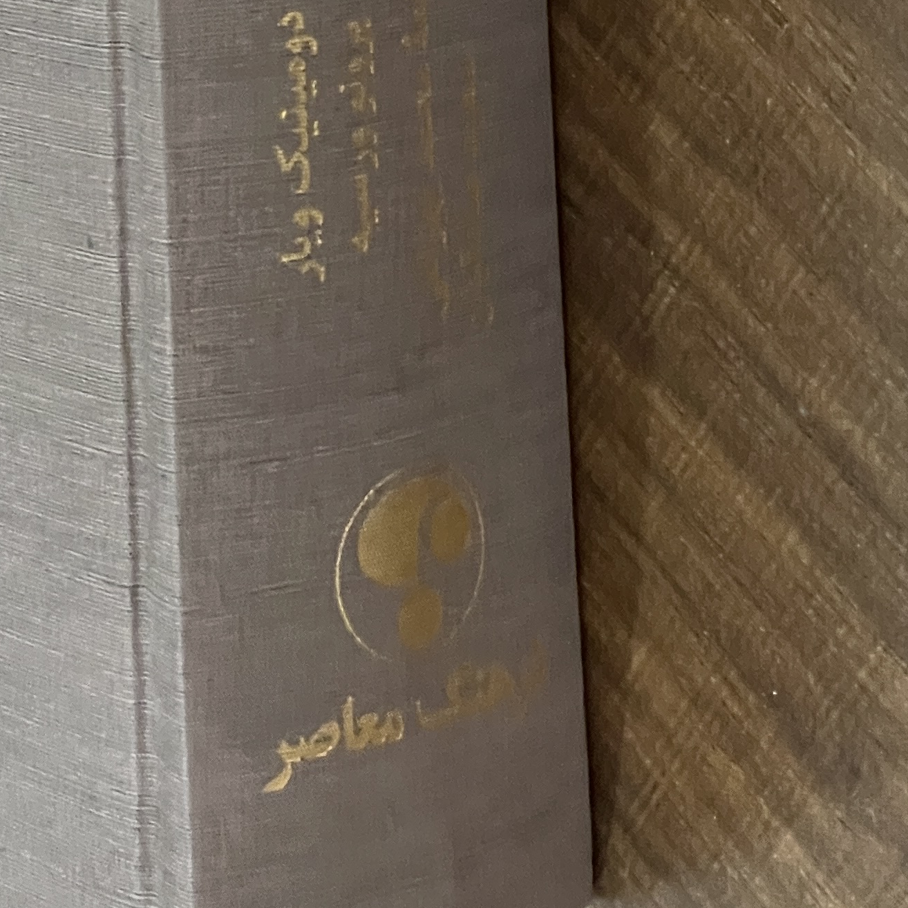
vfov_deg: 11.9
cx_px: 34
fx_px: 4184
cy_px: -367
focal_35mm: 141
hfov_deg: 12.3
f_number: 2
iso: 1000
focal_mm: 6
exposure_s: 1/30
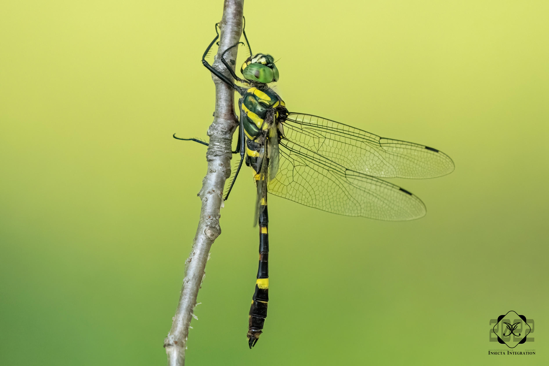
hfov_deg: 4.1
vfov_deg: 2.7
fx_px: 7623
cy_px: 183
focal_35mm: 500
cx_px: 274
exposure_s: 1/1250
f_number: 5.6
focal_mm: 500
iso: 2500
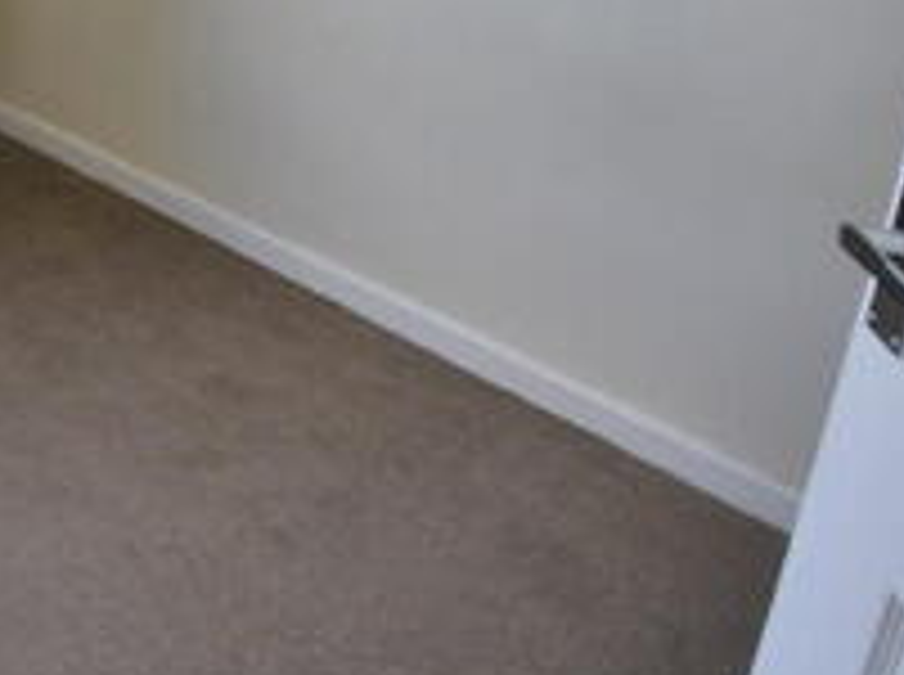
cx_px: -268
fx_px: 1225
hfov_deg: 31.4
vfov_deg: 27.0
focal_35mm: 47
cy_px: -151
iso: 200
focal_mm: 10
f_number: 4.5
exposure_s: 1/80
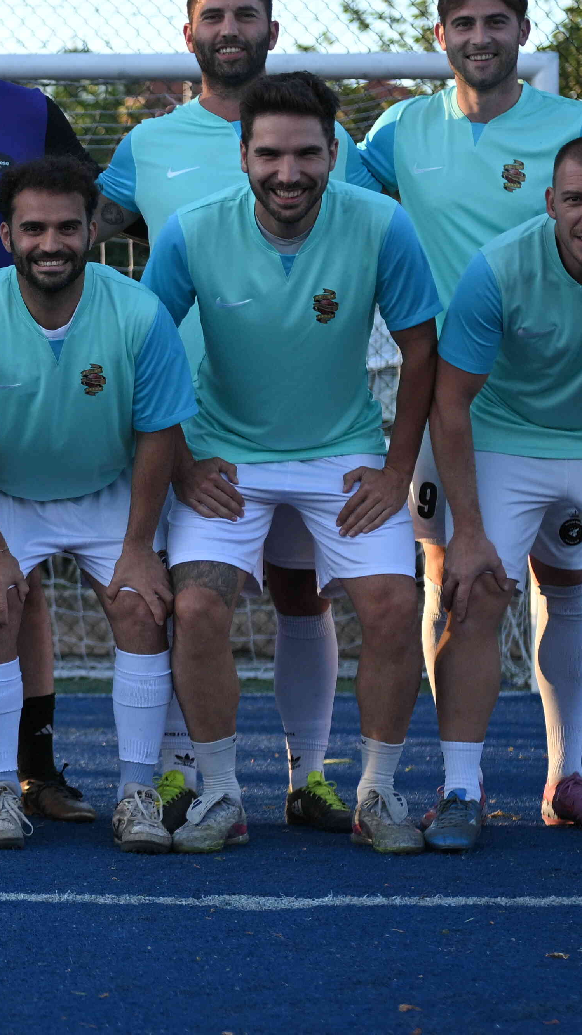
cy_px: 416
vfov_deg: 15.6
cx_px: -210
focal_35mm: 138
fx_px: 3786
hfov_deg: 8.6
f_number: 2.8
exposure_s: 1/1250
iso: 640
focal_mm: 58
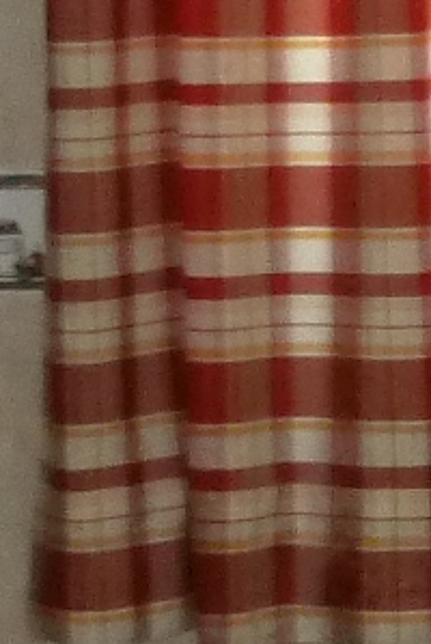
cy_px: 485
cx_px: 1237
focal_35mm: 249
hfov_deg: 5.3
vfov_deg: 8.3
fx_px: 4461
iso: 200
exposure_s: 1/60
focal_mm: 5
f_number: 3.3
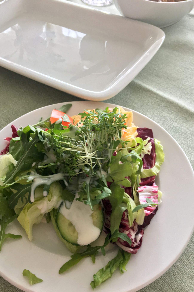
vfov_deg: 60.3
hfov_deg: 42.2
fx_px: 251
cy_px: 150
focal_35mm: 31
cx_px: 83
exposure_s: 1/33
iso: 80
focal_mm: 4.15
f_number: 2.2
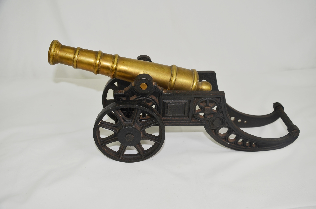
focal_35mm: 33
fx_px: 289
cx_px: 158
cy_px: 104
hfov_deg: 57.3
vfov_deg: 39.8
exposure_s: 1/250
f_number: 4.5
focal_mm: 22
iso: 100
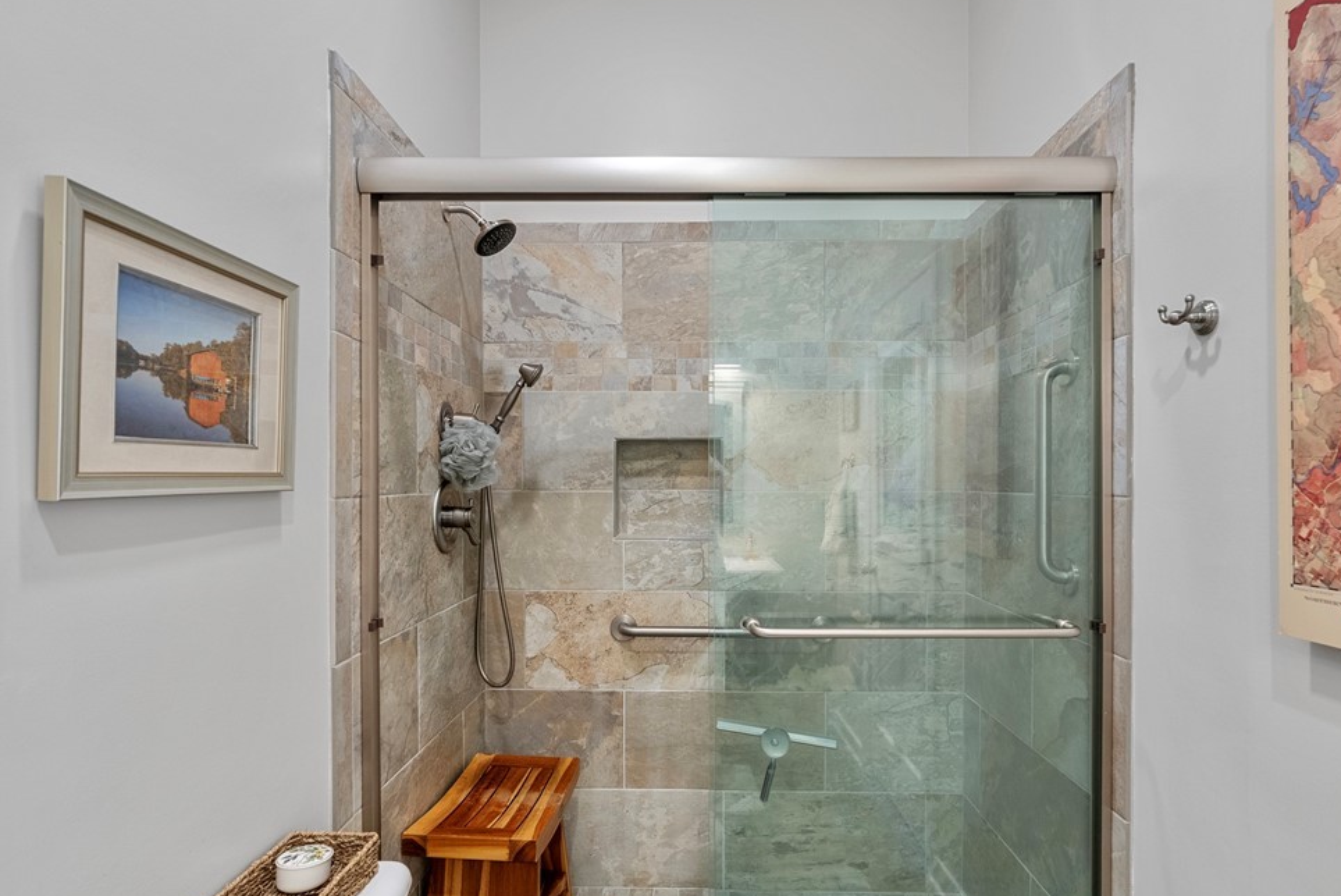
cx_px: 688
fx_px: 671
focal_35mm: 18
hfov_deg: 89.9
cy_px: 483
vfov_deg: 67.4
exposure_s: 1/4
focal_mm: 16
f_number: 8
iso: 800
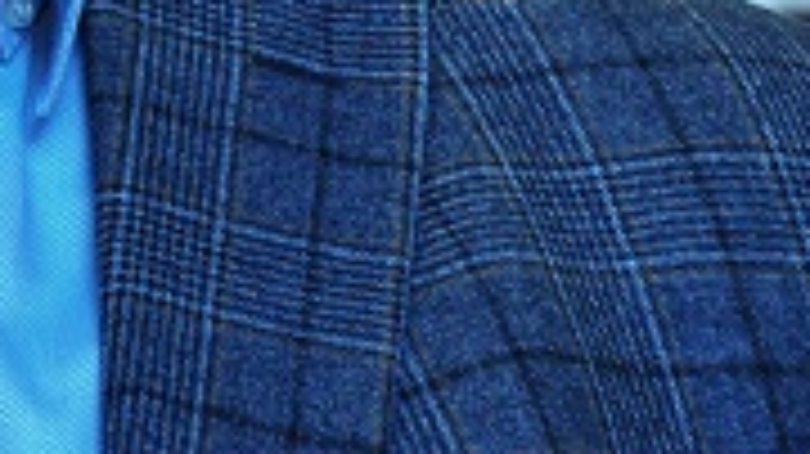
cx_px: -482
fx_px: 8479
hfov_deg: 5.4
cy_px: -472
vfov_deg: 3.0
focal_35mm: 395
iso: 2000
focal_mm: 85
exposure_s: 1/100
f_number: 5
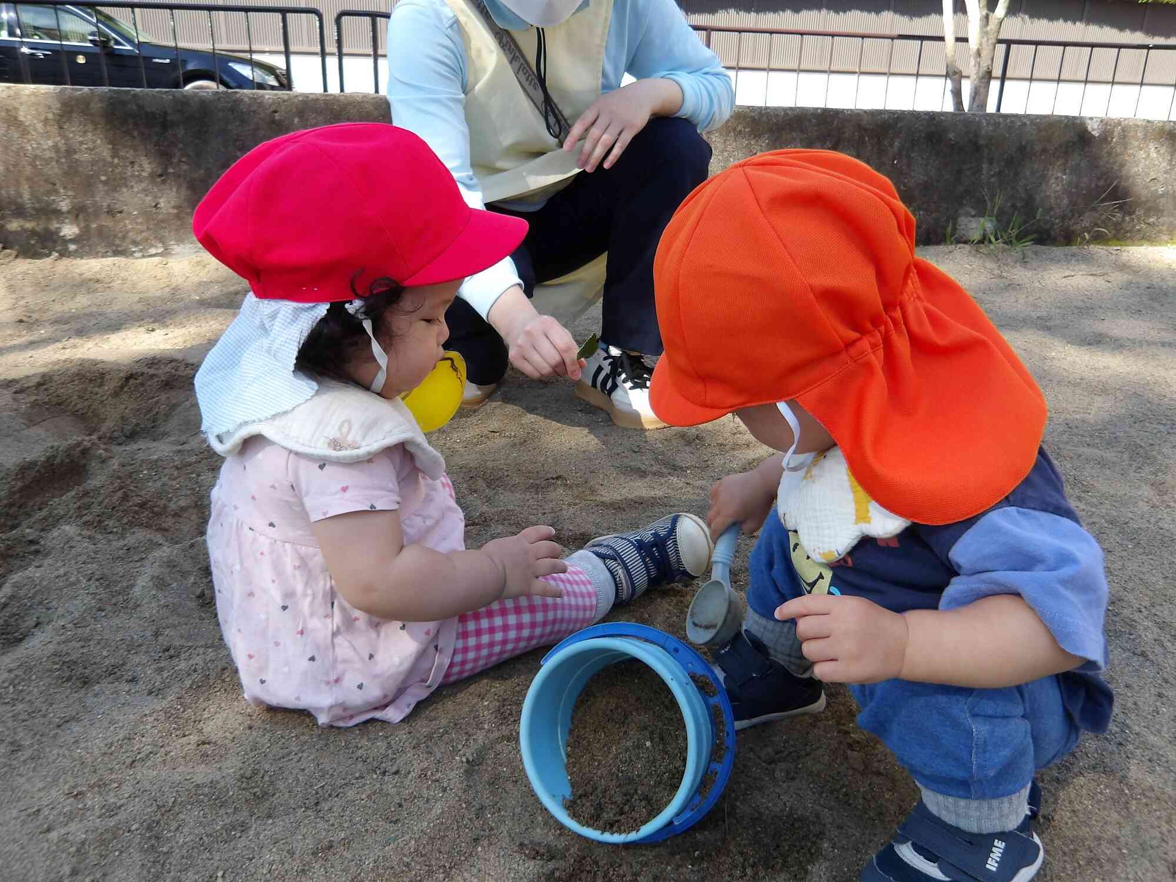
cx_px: 588
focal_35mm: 27
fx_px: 917
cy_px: 441
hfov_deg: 65.3
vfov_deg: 51.4
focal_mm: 4.9
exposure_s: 1/238
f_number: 3
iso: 100
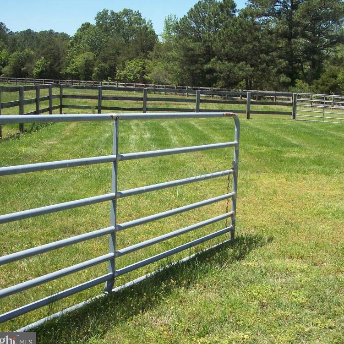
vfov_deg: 36.1
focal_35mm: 47
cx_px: 213
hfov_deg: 35.9
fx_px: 528
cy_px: 175
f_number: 4
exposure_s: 1/500
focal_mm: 8
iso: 100
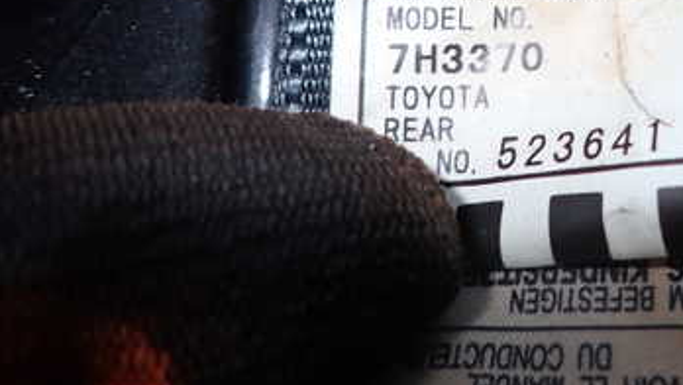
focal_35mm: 47
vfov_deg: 24.0
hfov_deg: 41.3
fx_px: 851
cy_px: -28
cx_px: 573
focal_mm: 4.5
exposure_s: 1/30
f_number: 5.6
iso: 200
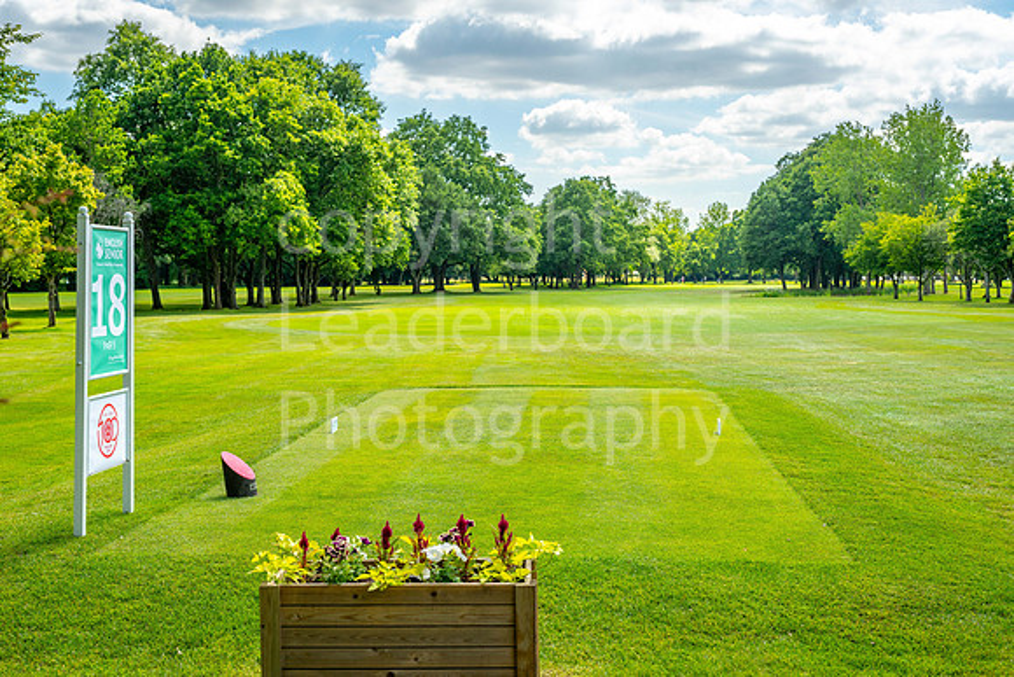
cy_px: 338
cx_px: 507
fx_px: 1296
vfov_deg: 29.3
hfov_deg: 42.7
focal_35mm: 46
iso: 200
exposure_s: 1/640
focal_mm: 46
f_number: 5.6
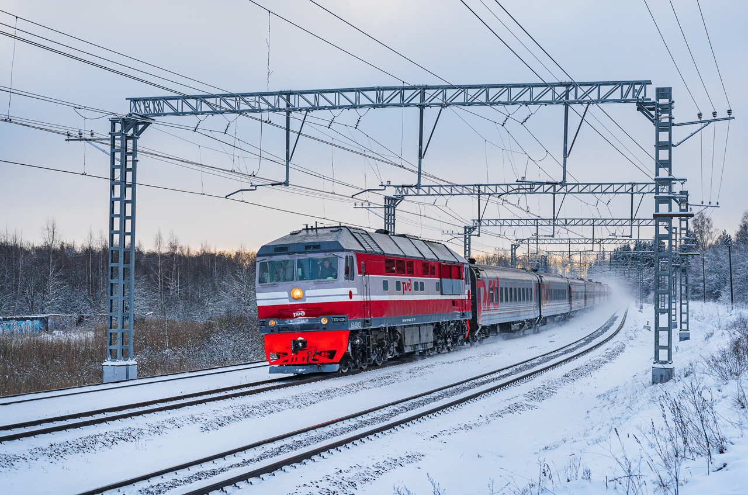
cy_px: 248
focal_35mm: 60
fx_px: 1244
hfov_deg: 33.5
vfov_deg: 22.5
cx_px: 374
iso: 640
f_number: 6.3
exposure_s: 1/640
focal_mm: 60
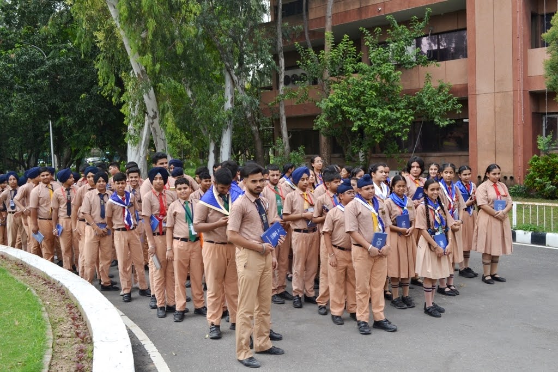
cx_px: 279
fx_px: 558
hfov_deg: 53.1
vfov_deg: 36.9
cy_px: 186
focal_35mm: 36
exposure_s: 1/200
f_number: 7.1
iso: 200
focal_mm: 24
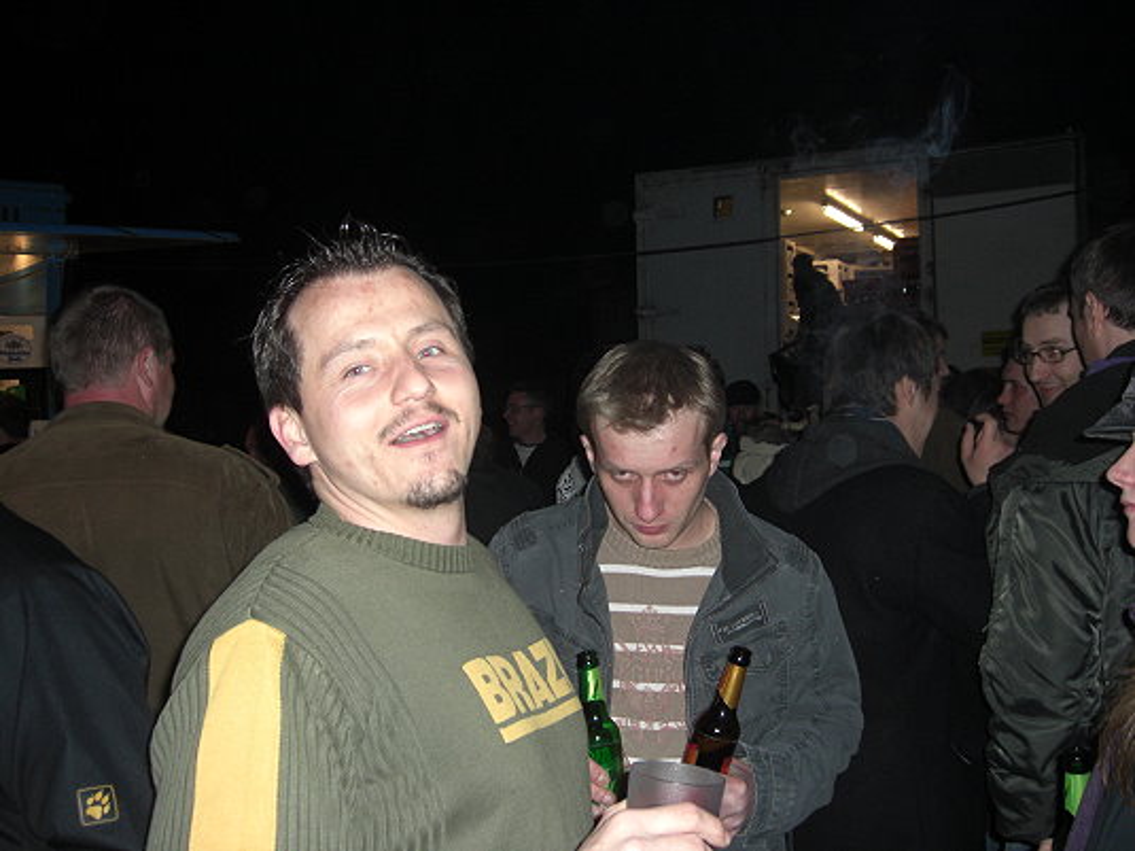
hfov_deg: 49.0
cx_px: 568
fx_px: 1246
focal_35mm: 38
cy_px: 426
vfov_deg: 37.7
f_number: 2.8
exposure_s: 1/60
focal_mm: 7.9
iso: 200
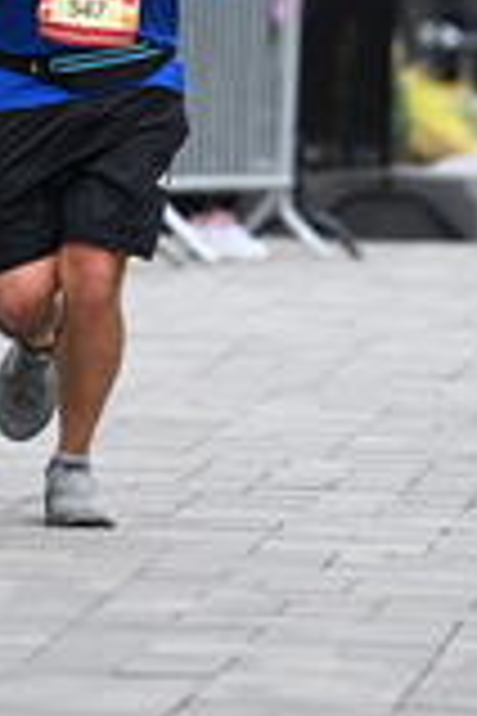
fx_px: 12023
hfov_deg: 2.3
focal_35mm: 605
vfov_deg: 3.4
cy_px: -266
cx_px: 173
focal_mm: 175
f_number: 2.8
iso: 640
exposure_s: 1/2000
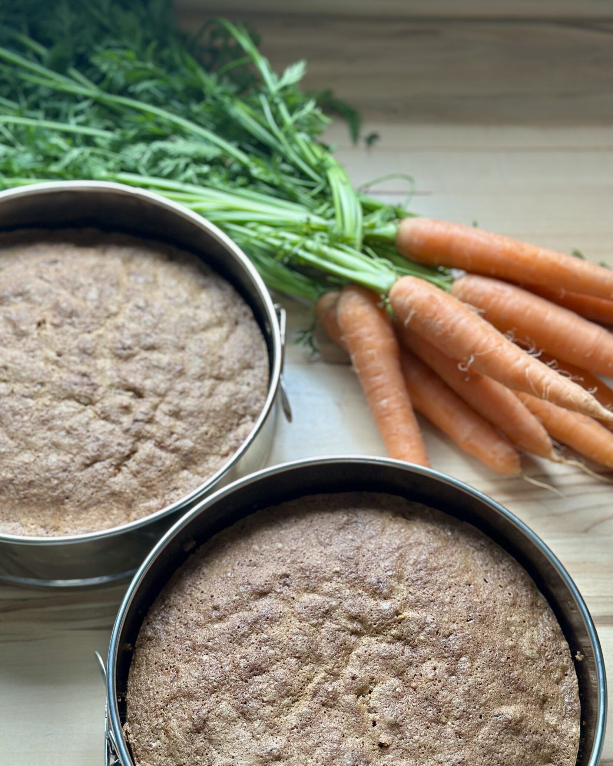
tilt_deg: -58.6
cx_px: 273
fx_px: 1316
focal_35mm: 58
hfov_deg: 26.2
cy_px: 435
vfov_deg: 32.4
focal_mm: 6.86
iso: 125
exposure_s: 1/116
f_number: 1.78
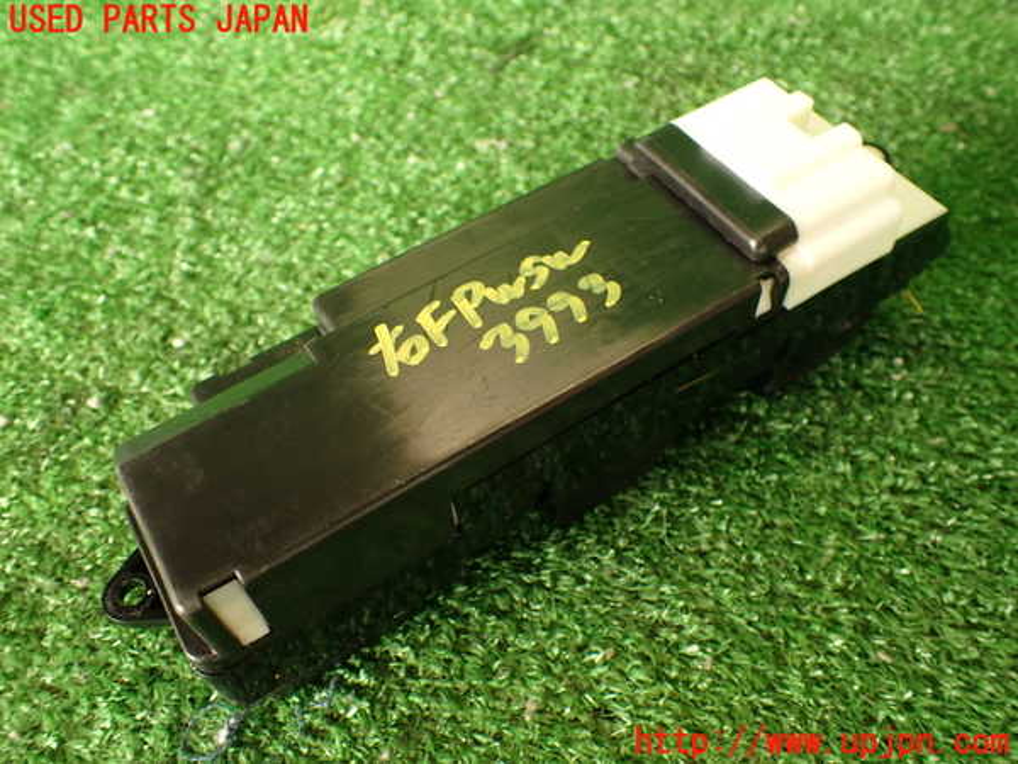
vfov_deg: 46.8
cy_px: 382
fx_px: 882
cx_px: 509
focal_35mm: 30
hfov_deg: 60.0
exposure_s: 1/60
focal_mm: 5.4
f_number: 2.3
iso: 200
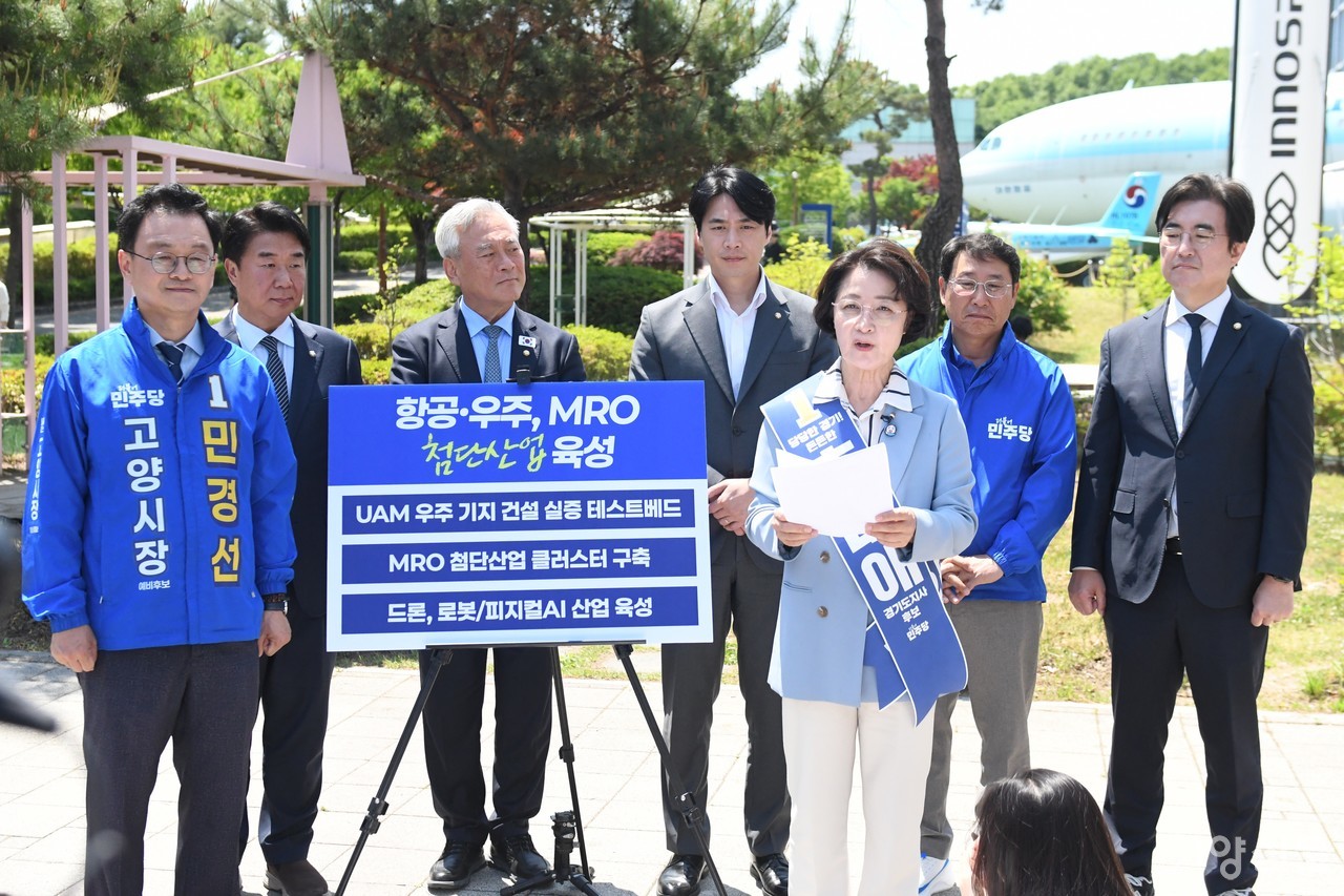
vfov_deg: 28.1
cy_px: 448
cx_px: 672
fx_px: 1792
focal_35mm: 48
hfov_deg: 41.1
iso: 1600
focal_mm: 32
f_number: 3.2
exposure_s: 1/8000
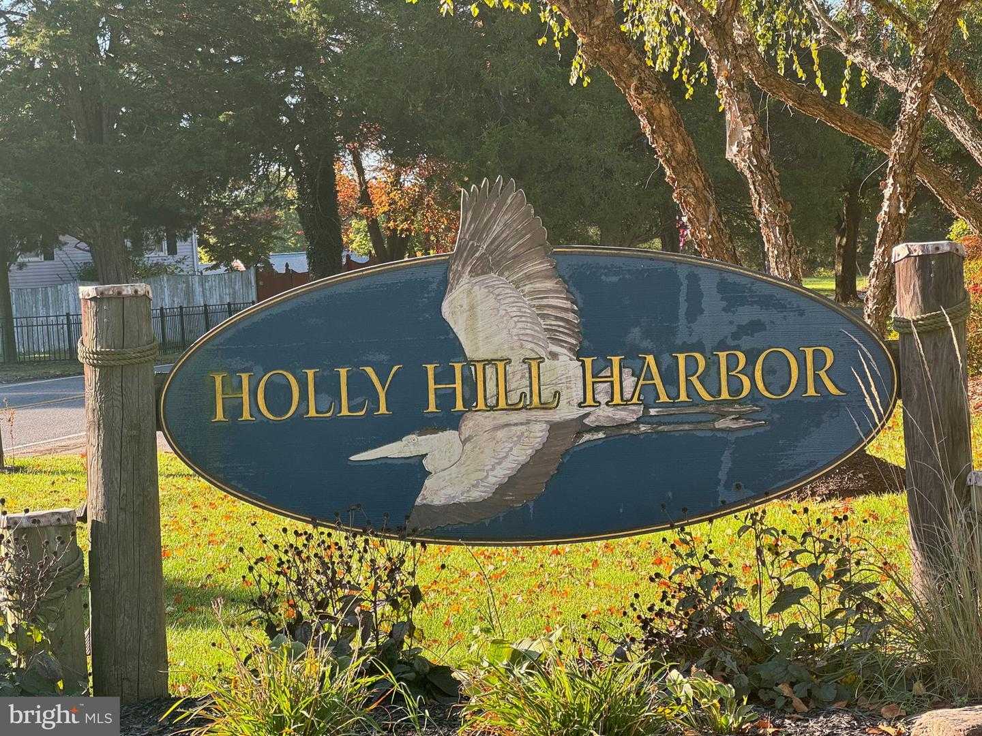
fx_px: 2184
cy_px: 368
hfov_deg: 25.3
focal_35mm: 77
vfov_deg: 19.1
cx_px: 491
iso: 25
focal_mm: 9
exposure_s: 1/119
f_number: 2.8
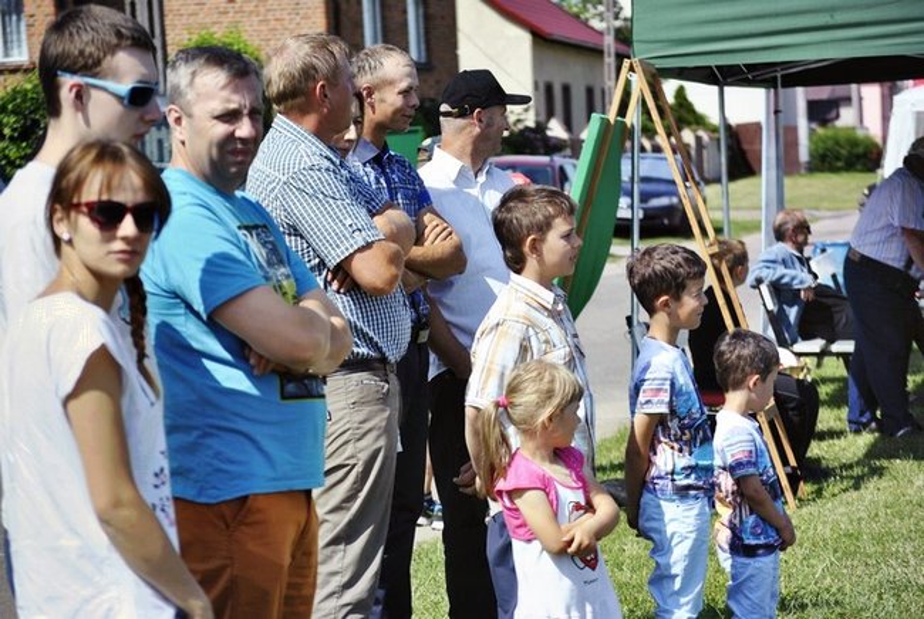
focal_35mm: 120
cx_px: 462
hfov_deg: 17.0
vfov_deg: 11.5
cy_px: 310
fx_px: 3086
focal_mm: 80
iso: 140
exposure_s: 1/1000
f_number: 4.2
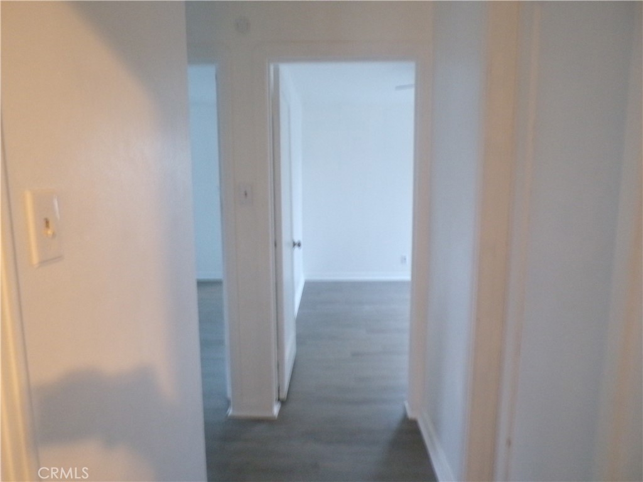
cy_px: 241
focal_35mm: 24
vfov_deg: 56.8
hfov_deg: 71.6
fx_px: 446
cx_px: 322
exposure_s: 1/10
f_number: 3
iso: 800
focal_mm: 4.3
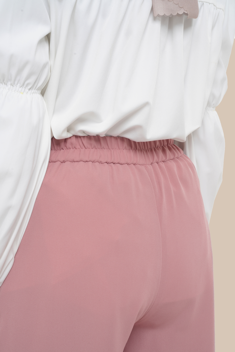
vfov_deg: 28.8
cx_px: 118
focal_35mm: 70
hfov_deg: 19.5
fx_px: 685
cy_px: 176
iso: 125
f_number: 13
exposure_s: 1/125
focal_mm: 70
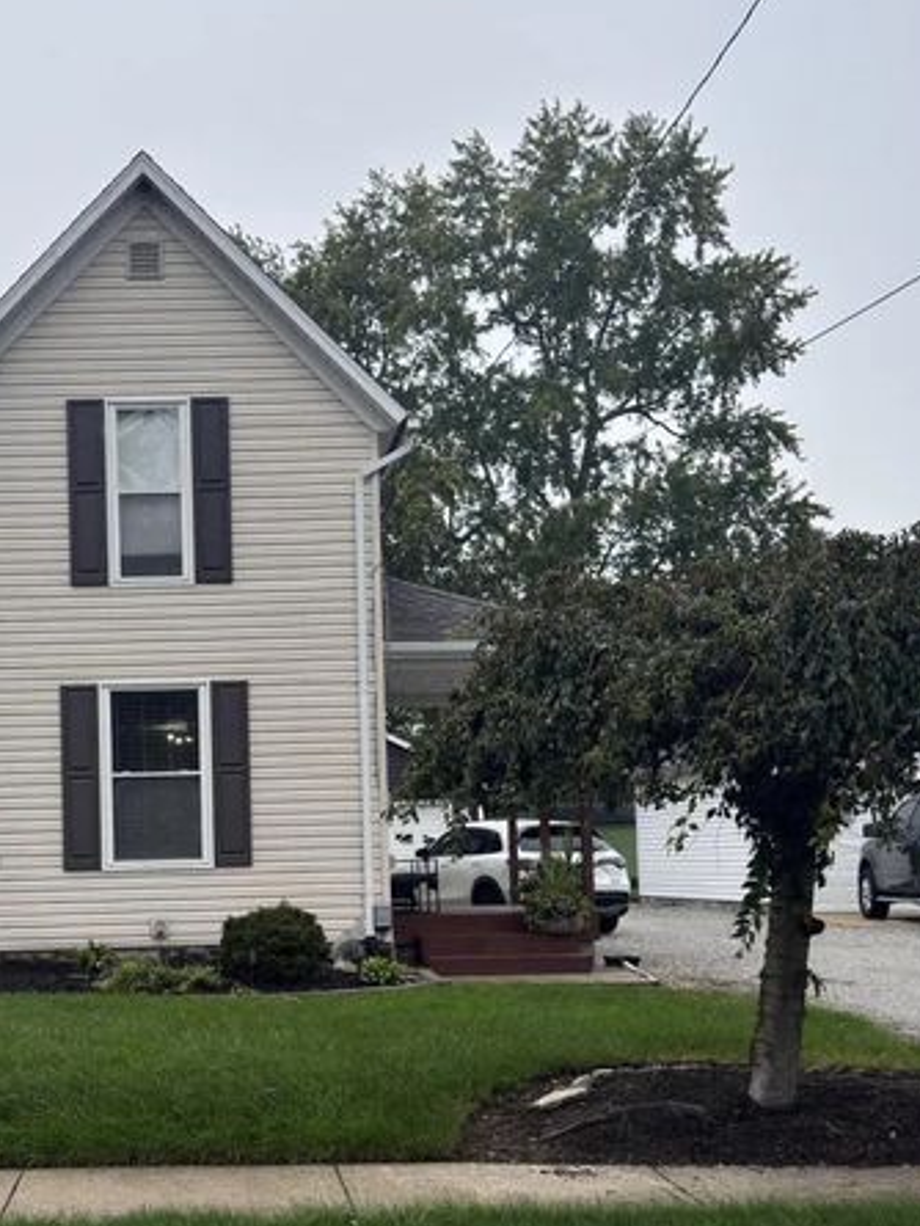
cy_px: 792
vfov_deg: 40.8
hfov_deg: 30.9
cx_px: 209
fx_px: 1629
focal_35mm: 46
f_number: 1.78
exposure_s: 1/1333
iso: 100
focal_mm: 6.76
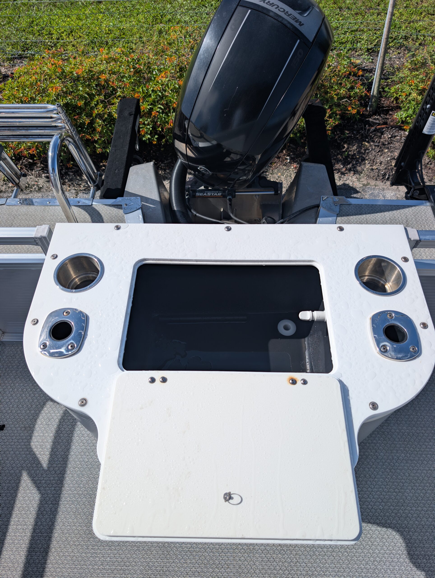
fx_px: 401
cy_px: 289
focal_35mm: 24
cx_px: 218
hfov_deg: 56.9
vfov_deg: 71.5
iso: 21
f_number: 1.68
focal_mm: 6.9
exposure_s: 1/1616
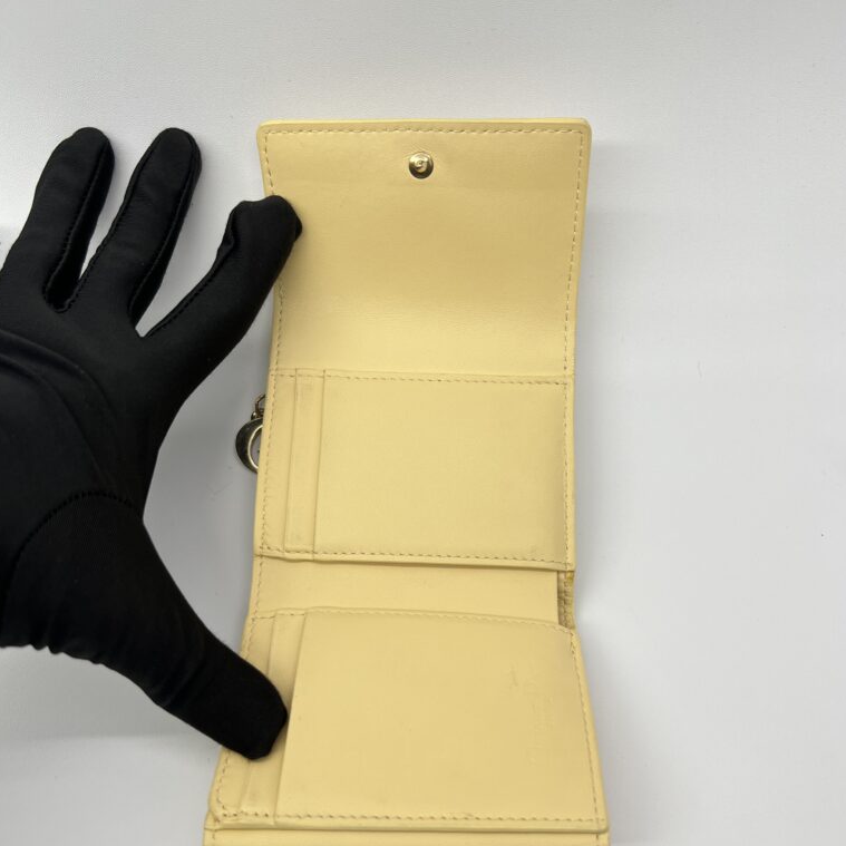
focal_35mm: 31
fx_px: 857
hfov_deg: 52.5
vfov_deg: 52.3
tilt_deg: -54.3
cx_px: 420
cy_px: 490
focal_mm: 5.7
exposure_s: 1/140
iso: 32
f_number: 1.5
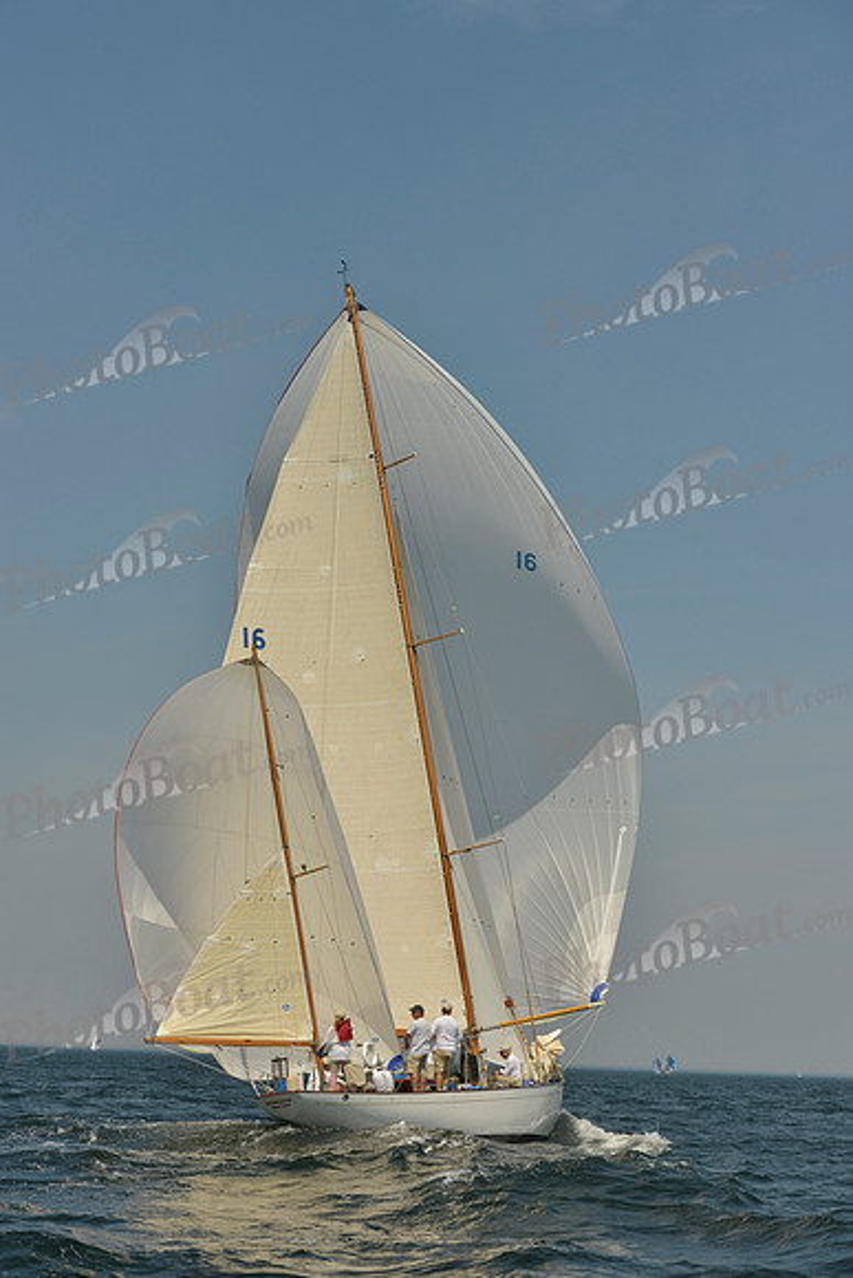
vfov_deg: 28.8
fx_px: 2486
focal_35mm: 70
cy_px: 639
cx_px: 426
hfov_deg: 19.5
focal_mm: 70
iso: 200
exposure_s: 1/1250
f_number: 9
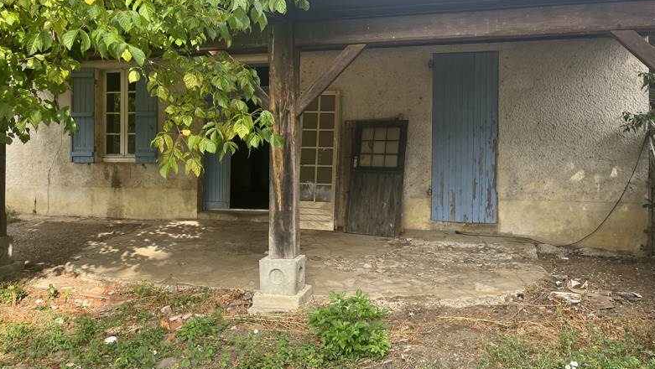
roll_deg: +0.1
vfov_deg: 40.1
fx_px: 504
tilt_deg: +1.3
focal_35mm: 29
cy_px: 148
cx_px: 329
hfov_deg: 66.0
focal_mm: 5.1
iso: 50
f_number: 1.6
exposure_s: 1/378
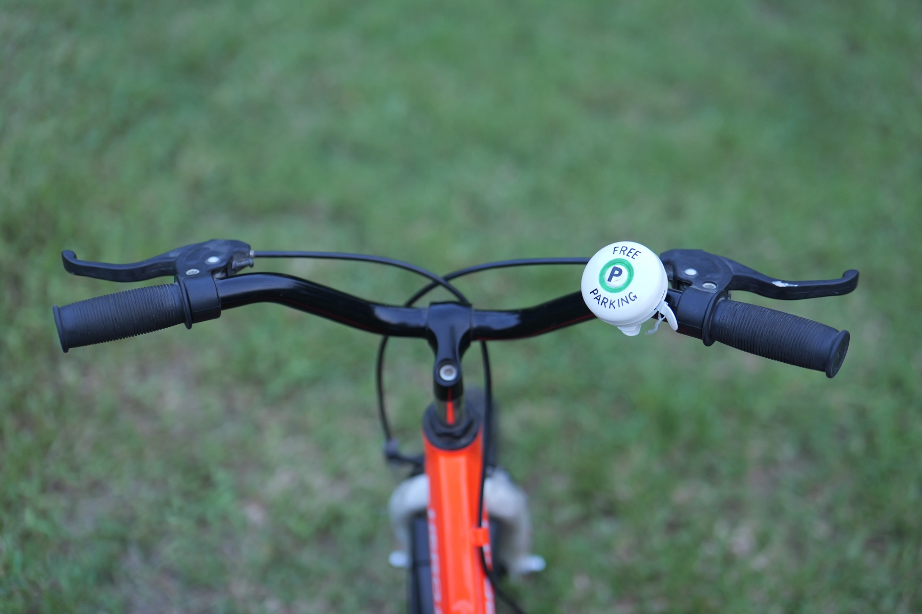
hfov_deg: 39.6
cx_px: 461
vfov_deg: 27.0
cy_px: 307
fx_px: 1280
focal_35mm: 50
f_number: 2
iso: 1250
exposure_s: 1/200
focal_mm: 50
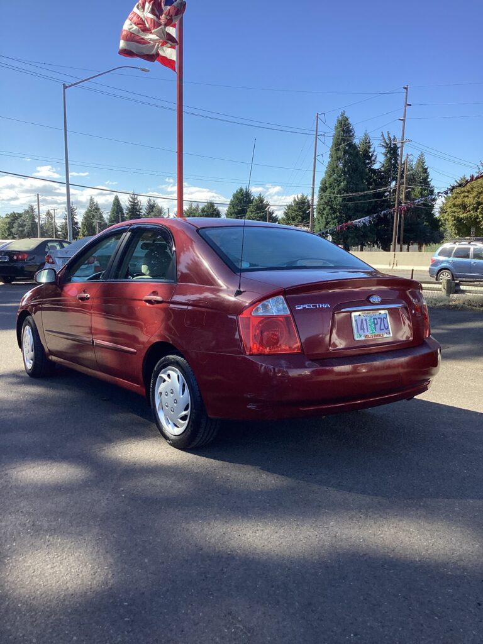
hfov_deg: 45.4
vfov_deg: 58.4
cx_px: 242
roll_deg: -0.5
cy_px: 322
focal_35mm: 31
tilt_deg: -7.8
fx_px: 577
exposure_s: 1/747
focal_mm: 3.3
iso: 25
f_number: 2.4
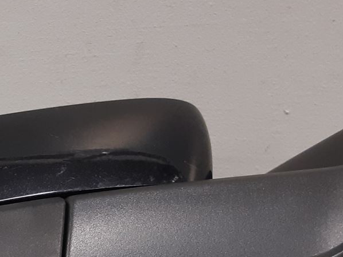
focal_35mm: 89
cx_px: 64
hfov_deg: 21.7
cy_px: 205
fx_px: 882
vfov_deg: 16.5
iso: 160
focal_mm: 3.93
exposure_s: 1/50
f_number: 1.7
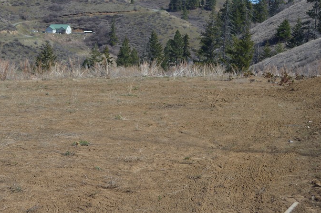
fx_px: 755
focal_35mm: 85
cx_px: 118
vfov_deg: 16.0
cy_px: 77
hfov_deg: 23.9
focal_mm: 35
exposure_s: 1/640
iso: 100
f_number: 5
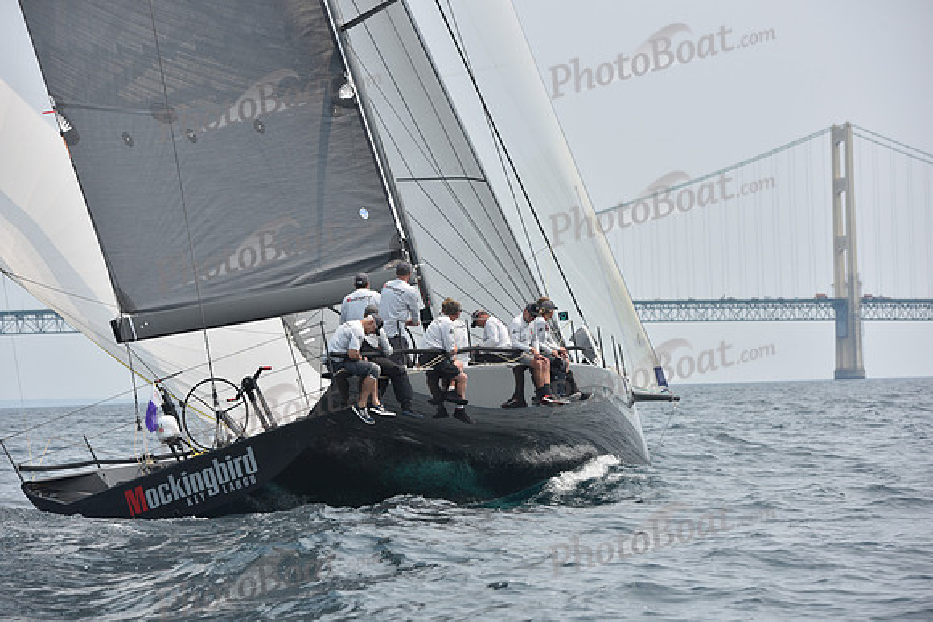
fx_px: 3759
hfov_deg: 14.2
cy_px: 311
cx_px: 466
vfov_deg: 9.5
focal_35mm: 145
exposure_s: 1/1250
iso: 250
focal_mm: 145
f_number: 7.1
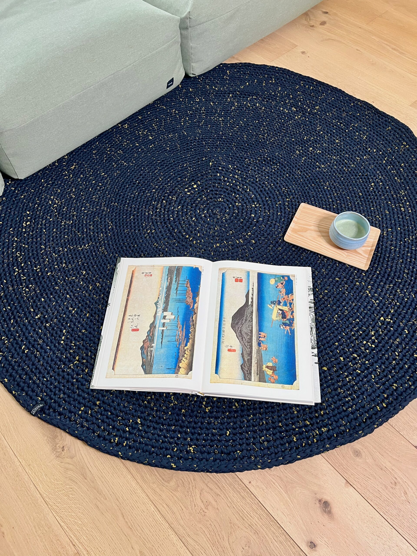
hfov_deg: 53.1
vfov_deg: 67.3
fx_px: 418
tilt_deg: -57.4
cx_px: 208
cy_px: 278
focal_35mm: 26
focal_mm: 5.7
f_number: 1.5
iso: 125
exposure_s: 1/61
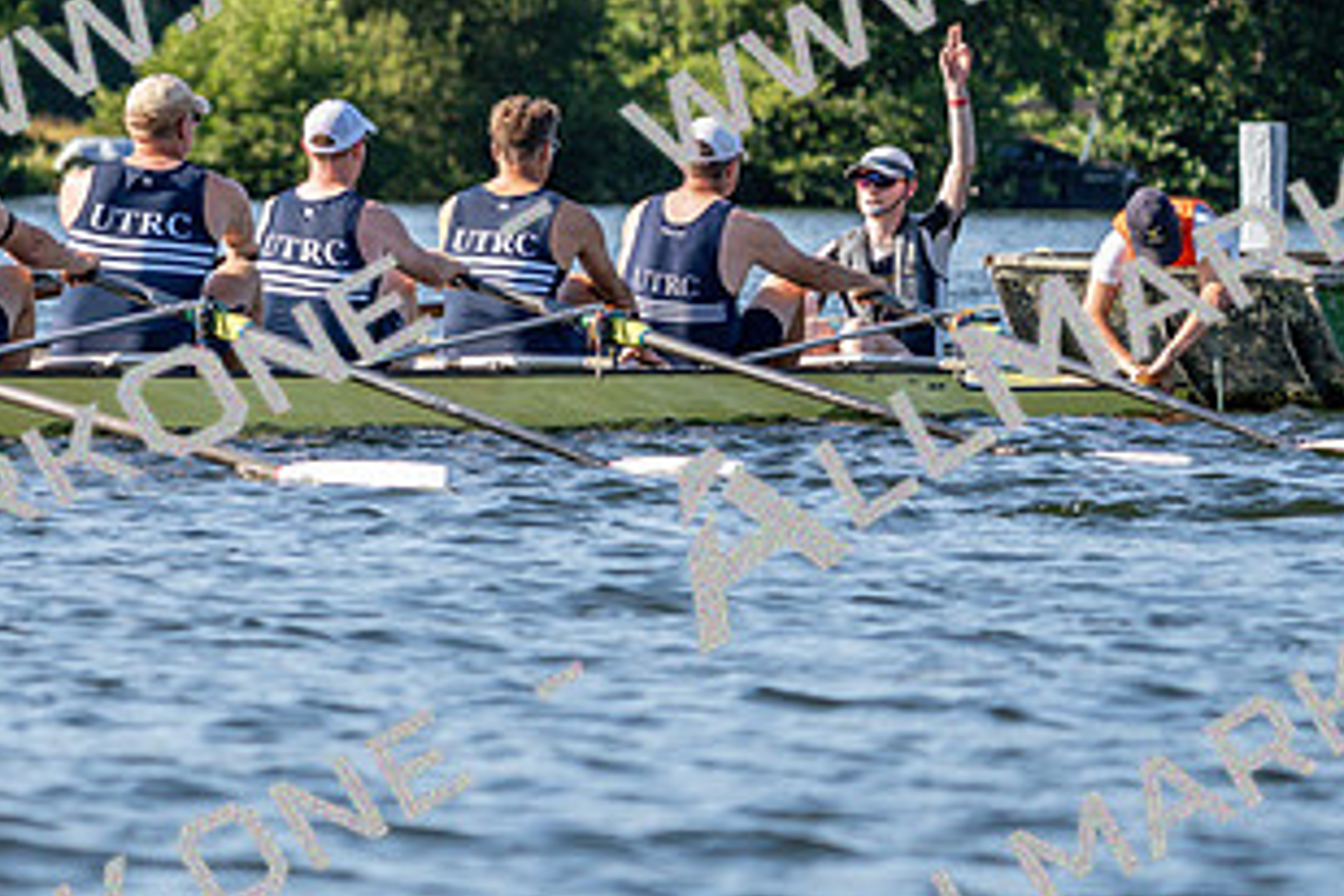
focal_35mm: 376
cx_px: 304
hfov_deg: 5.5
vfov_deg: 3.7
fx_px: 14036
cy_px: 241
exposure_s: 1/1600
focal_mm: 200
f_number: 5.6
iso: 400
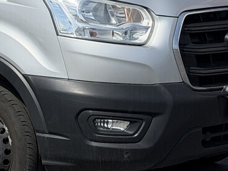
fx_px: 1244
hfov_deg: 10.3
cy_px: -34
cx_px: -60
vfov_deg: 7.8
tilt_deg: -0.2
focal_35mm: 189
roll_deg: -0.7
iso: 64
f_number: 1.78
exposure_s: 1/6536
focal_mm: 6.76
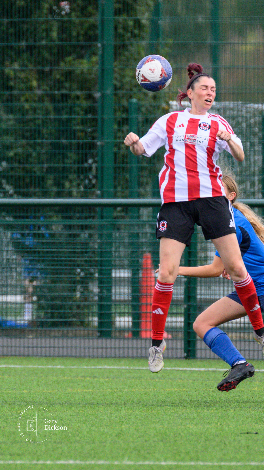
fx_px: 14275
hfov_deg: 1.1
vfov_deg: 1.9
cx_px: 179
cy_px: 223
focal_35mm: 1147
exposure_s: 1/1600
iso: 1100
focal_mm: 400
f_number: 5.6
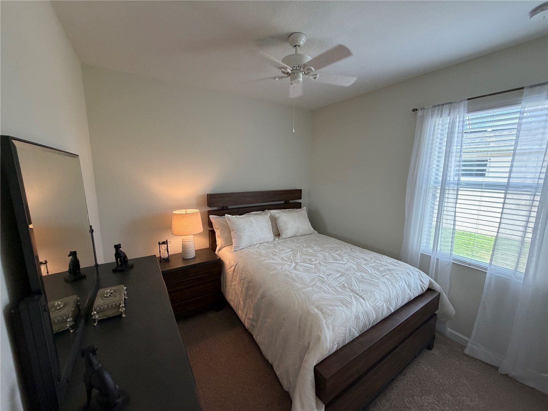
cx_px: 274
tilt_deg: -9.0
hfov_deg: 102.1
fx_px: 222
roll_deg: -0.3
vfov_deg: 85.7
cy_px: 206
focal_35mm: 14
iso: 250
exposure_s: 1/120
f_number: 2.2
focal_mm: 2.22
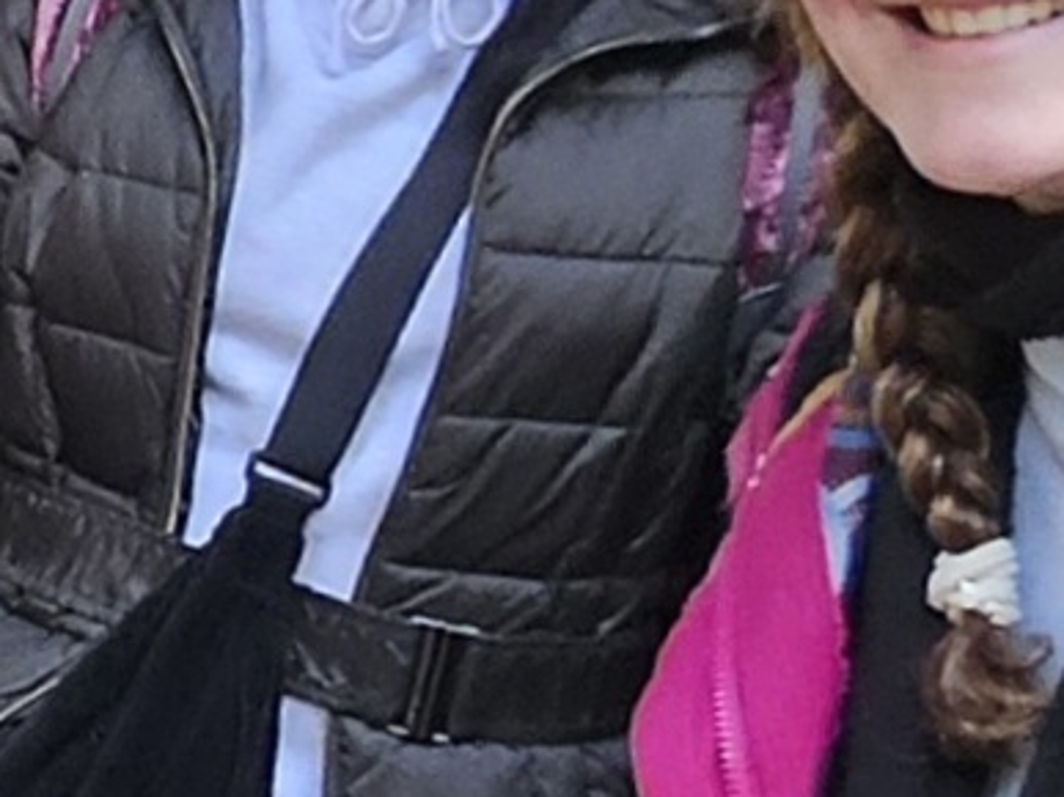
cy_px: 445
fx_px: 3103
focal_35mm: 101
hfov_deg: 13.9
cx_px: -1468
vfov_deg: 14.6
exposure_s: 1/60.2
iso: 50
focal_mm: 1.7
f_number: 2.2
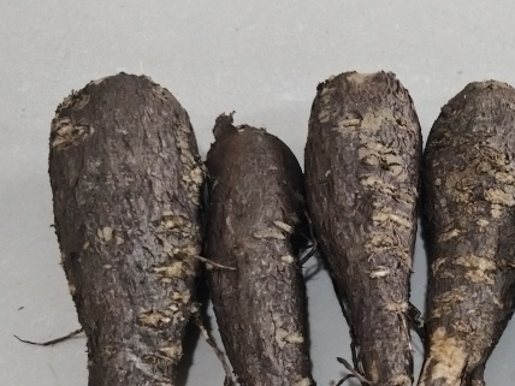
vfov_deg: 32.1
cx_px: 468
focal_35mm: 43
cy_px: 339
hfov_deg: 40.4
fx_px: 640
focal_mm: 5.52
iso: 5278
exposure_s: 1/33.3
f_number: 1.9
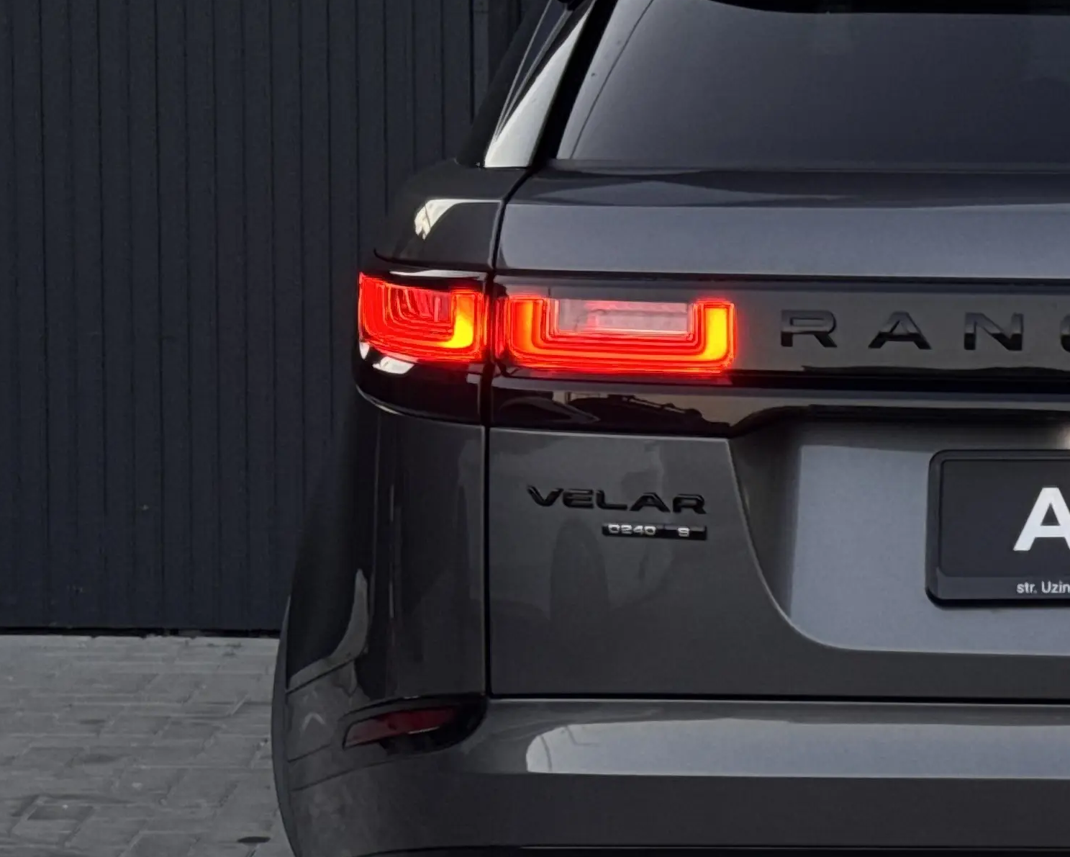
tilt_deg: -6.0
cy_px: 508
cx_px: 1223
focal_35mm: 127
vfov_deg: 12.1
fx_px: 4022
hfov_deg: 14.7
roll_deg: -1.6
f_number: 1.78
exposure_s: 1/100
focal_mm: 6.76
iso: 125
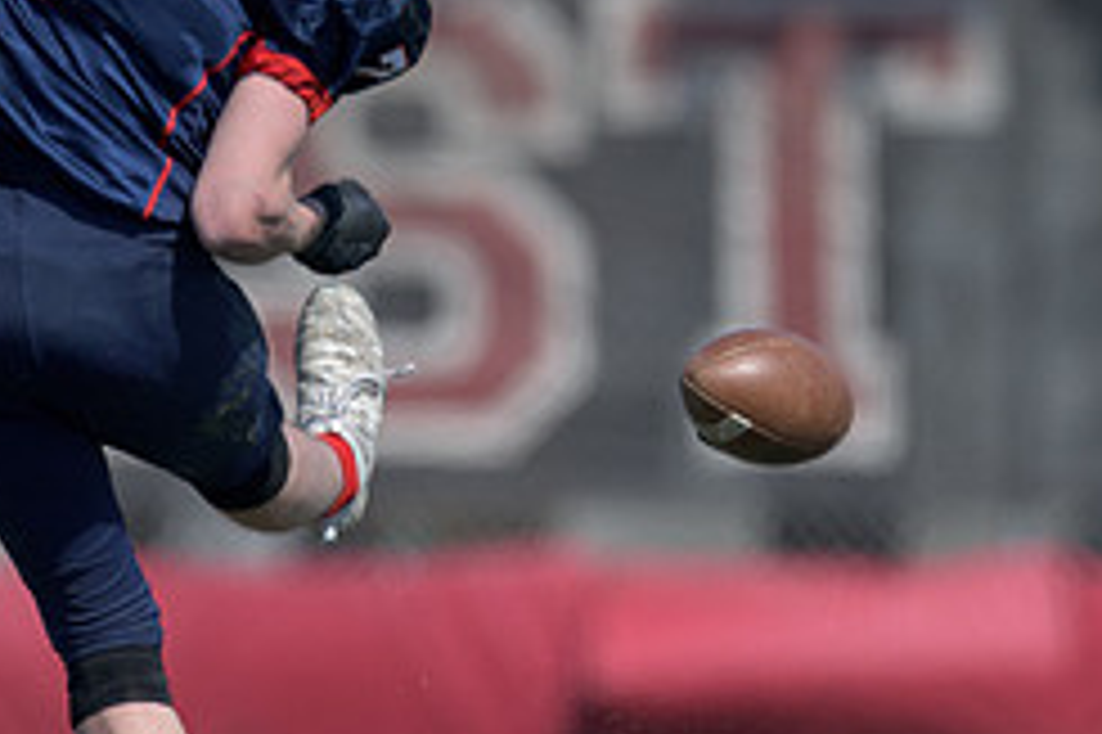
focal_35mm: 1533
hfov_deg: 1.3
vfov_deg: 0.9
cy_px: 296
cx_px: 662
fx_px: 46894
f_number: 4
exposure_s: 1/2500
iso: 250
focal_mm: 500
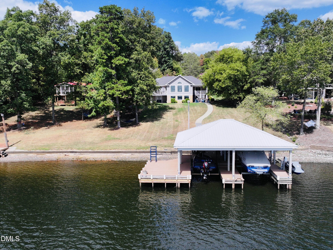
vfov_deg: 56.8
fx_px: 231
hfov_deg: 71.6
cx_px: 166
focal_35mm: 24
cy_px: 125
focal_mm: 12.29
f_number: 2.8
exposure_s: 1/3200
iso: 170
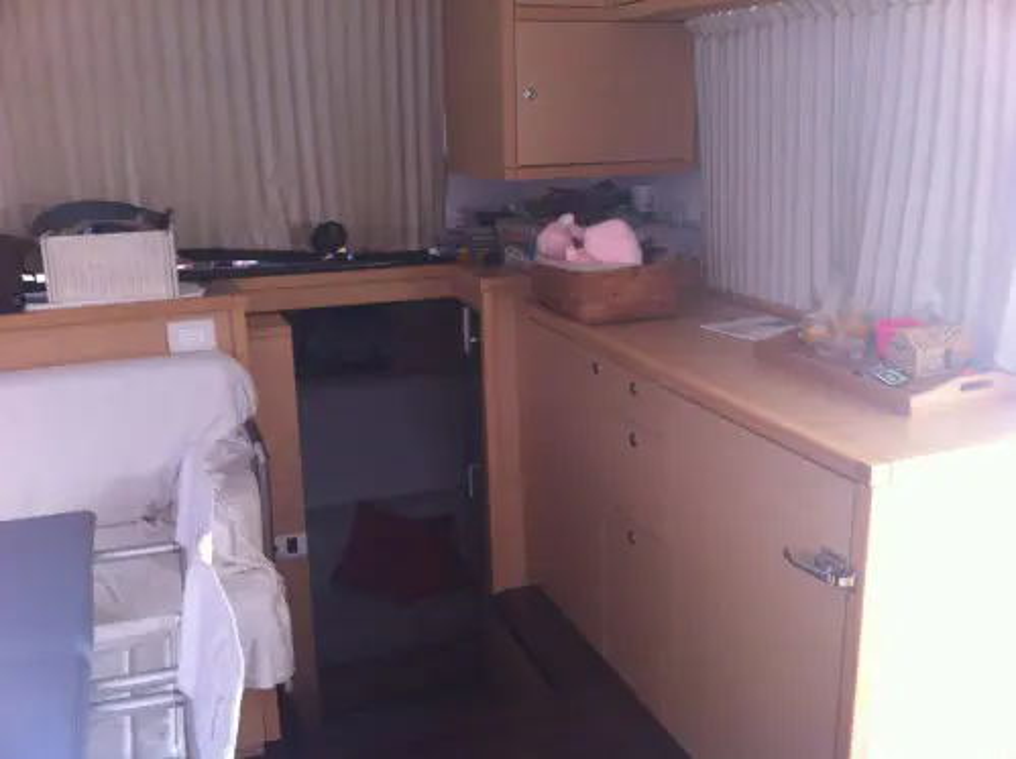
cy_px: 380
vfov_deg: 40.6
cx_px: 508
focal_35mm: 35
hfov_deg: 52.7
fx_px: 1026
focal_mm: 3.85
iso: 80
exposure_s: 1/40
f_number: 2.8
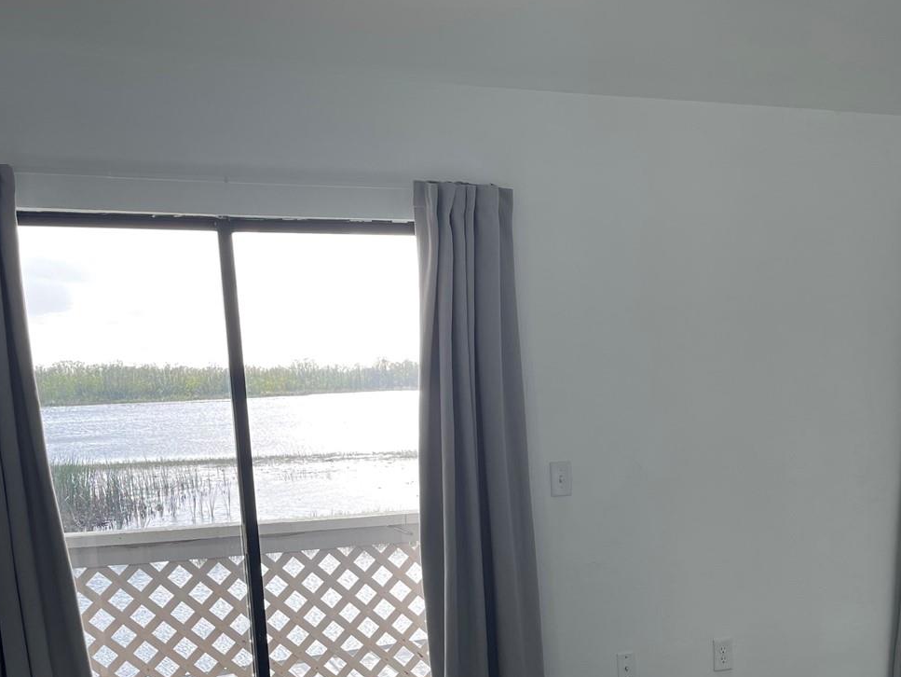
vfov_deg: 32.6
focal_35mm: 43
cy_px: 548
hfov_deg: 43.1
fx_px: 1120
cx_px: 618
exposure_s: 1/372
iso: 32
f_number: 1.6
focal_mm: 5.1
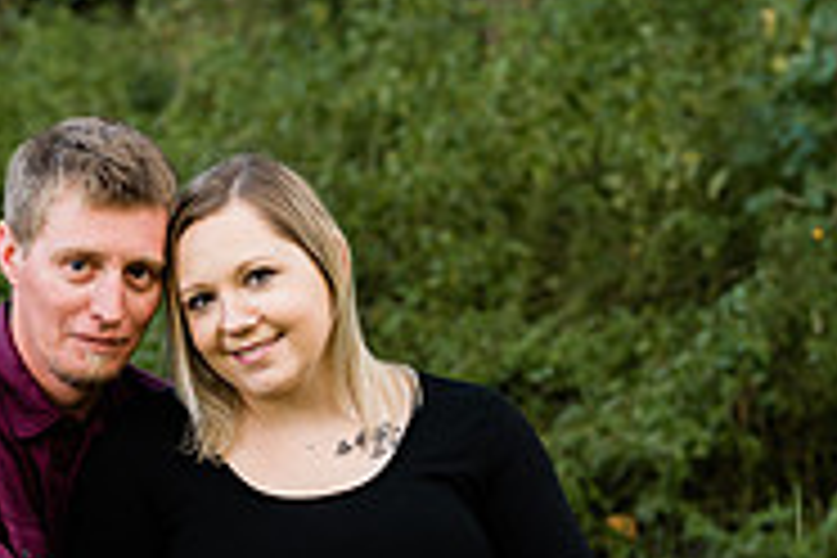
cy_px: 554
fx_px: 4208
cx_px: 207
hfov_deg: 11.3
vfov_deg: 7.6
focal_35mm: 181
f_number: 2.8
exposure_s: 1/200
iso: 400
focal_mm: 58
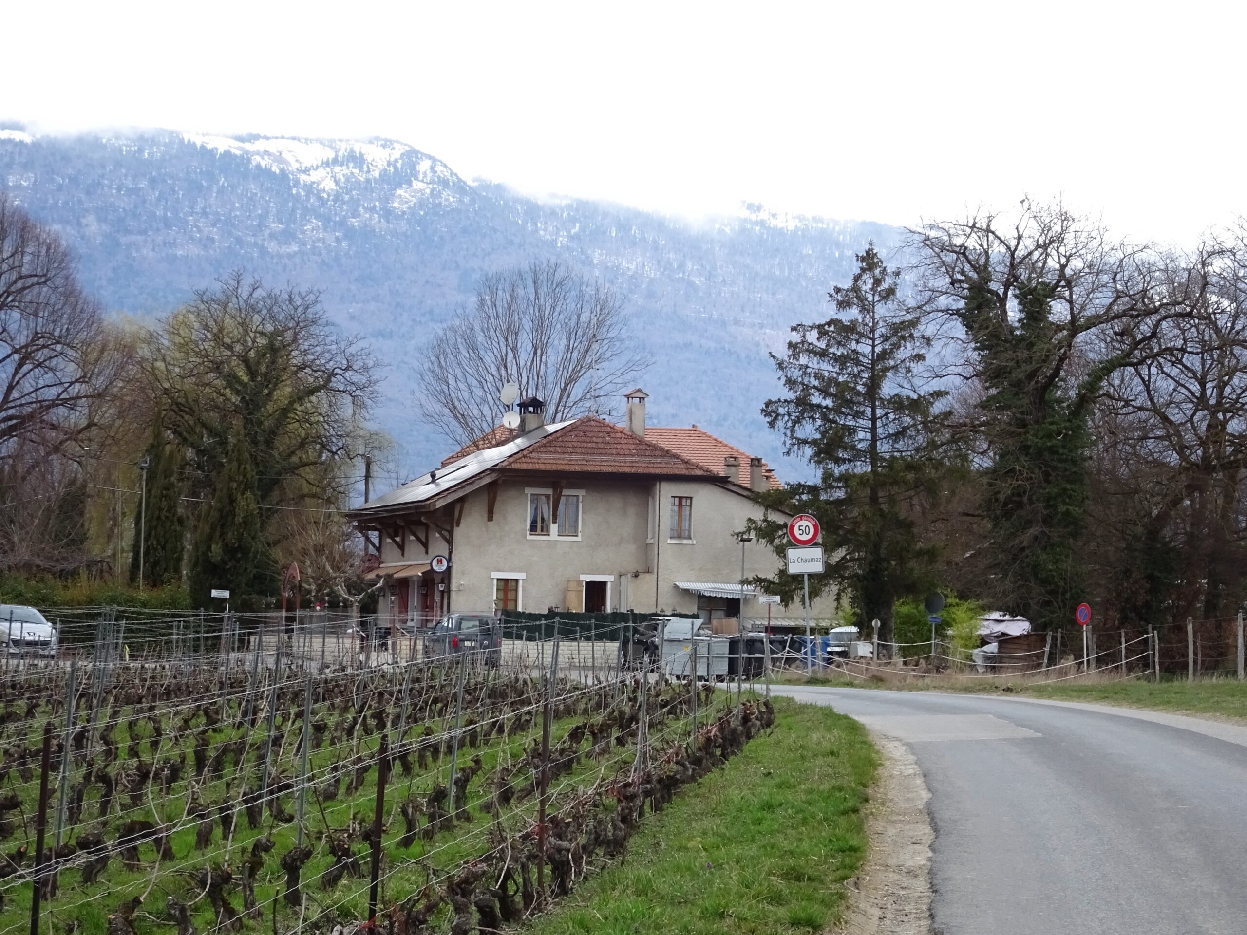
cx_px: 624
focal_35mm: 105
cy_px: 468
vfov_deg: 14.1
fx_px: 3782
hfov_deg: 18.7
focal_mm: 17.97
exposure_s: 1/125
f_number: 5
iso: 250
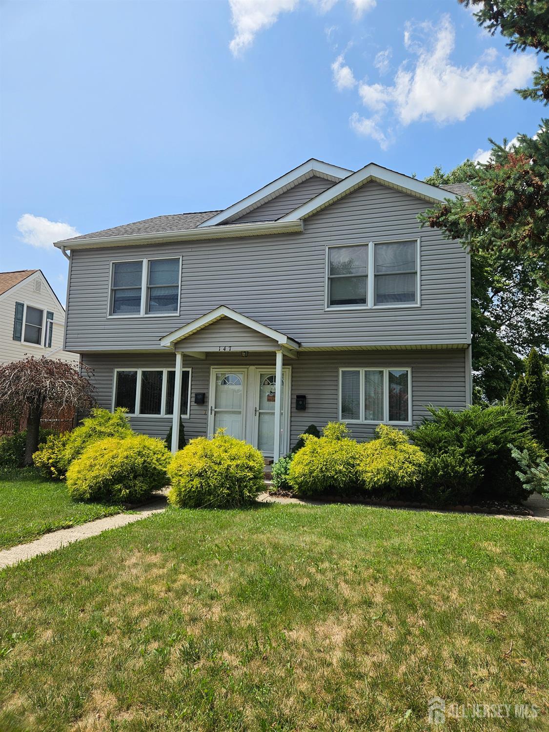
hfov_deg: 58.9
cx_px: 274
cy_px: 366
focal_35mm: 23
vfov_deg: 73.9
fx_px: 486
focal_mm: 5.4
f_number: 1.8
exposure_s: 1/2497
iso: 25
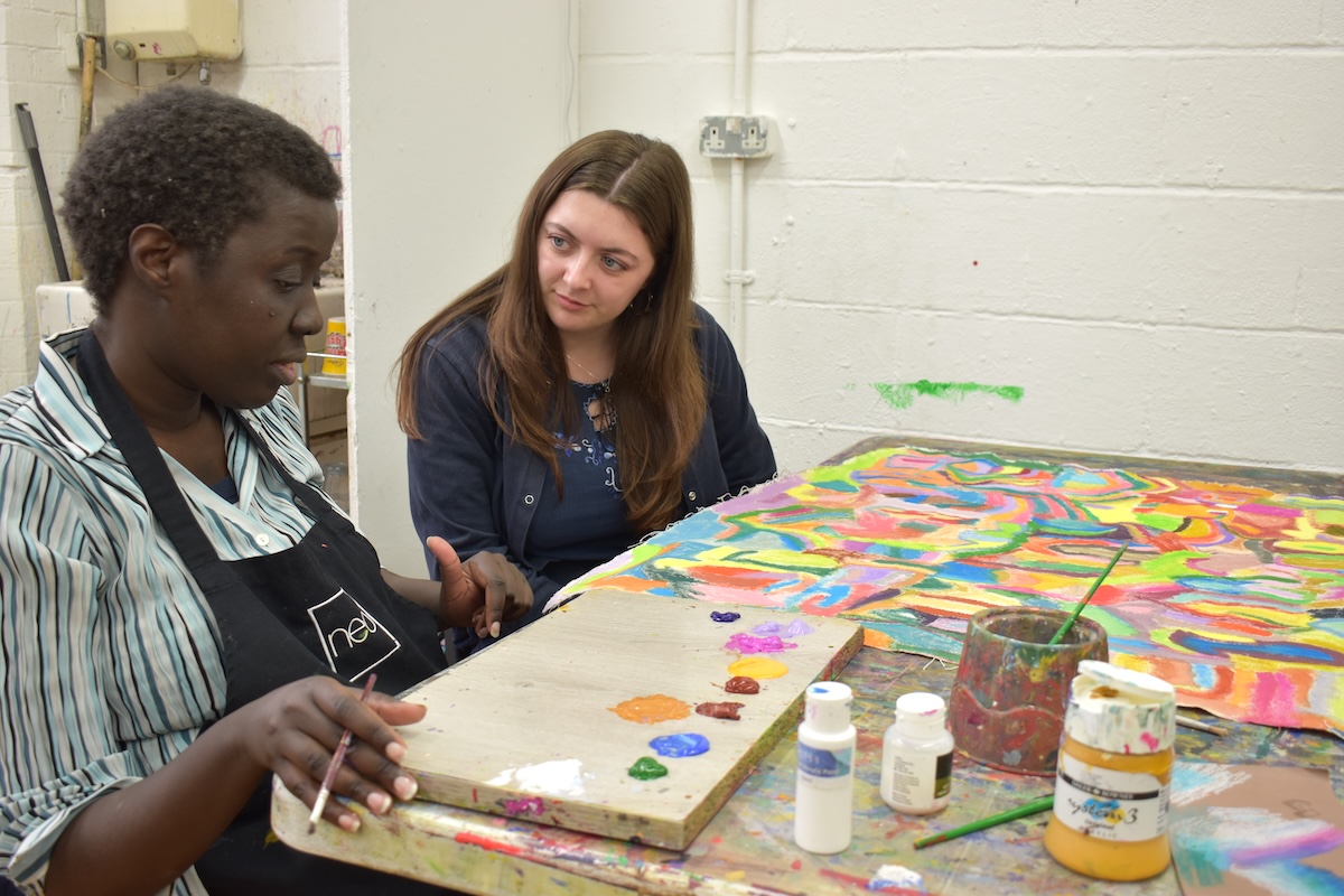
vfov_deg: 36.9
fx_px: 1344
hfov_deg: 53.1
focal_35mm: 36
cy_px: 448
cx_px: 672
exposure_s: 1/80
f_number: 5
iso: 400
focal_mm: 24
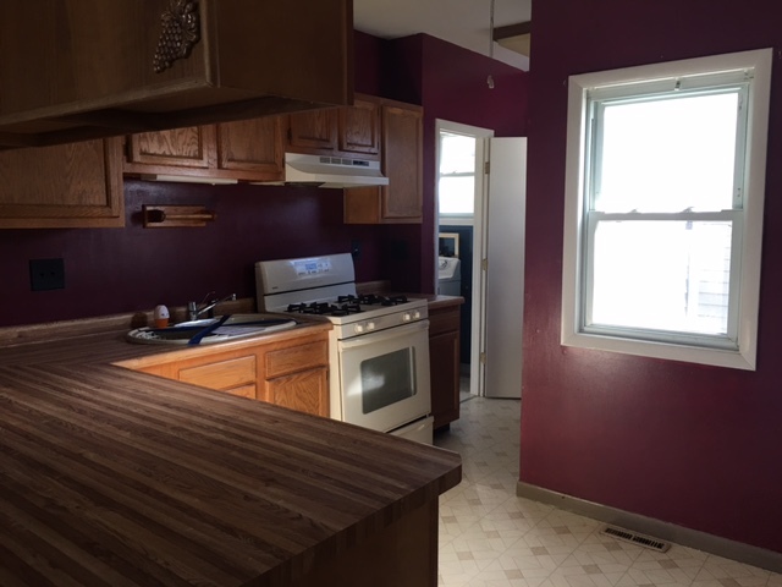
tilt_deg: -6.0
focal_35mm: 29
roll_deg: -1.6
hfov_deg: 61.7
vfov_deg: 48.2
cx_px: 391
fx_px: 655
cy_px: 294
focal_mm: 4.15
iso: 32
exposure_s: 1/30
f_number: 2.2
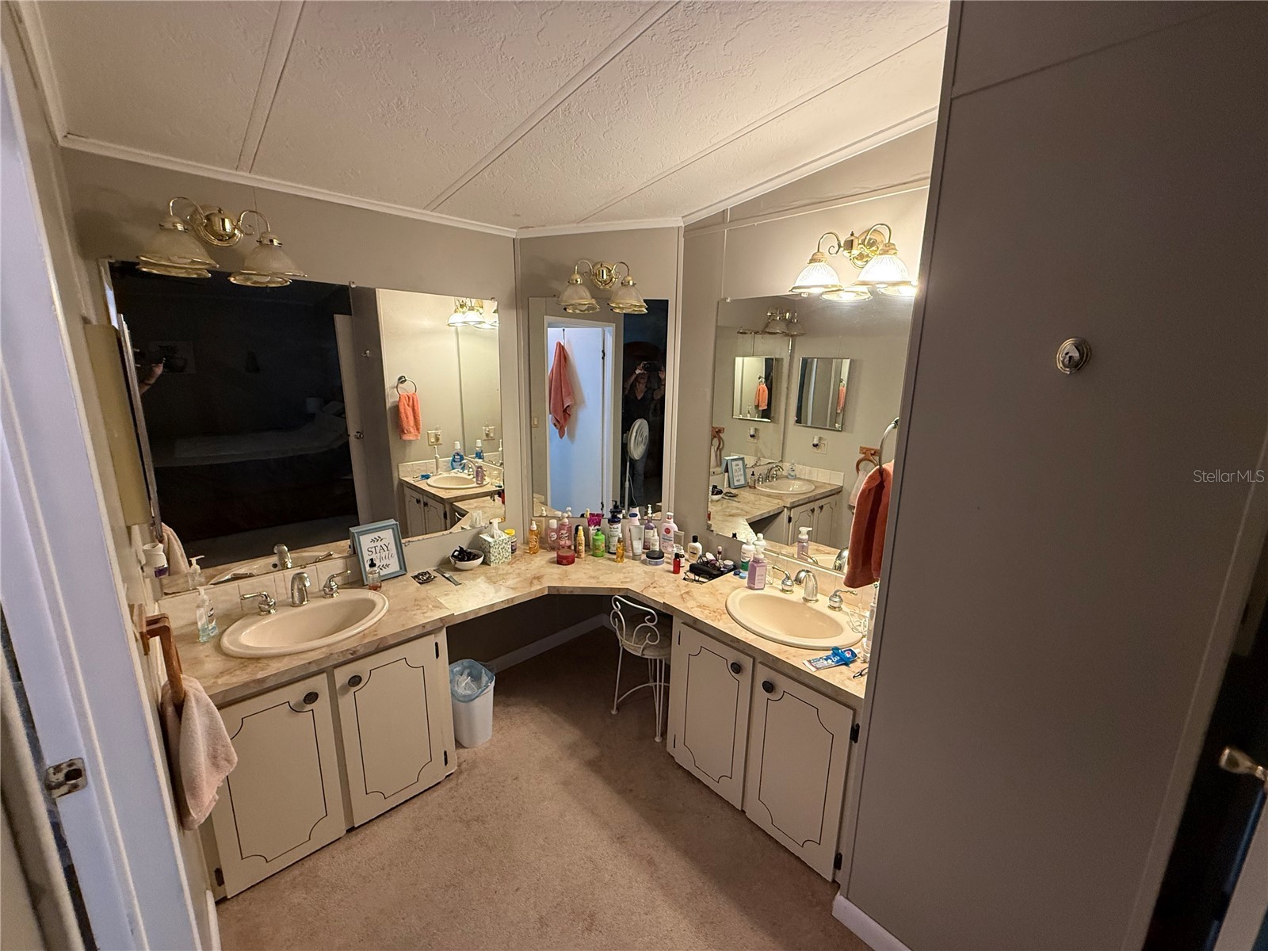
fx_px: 513
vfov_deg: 85.7
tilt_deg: -11.1
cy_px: 476
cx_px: 634
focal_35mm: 14
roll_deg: -0.1
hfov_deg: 102.1
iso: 250
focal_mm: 2.22
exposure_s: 1/60
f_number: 2.2
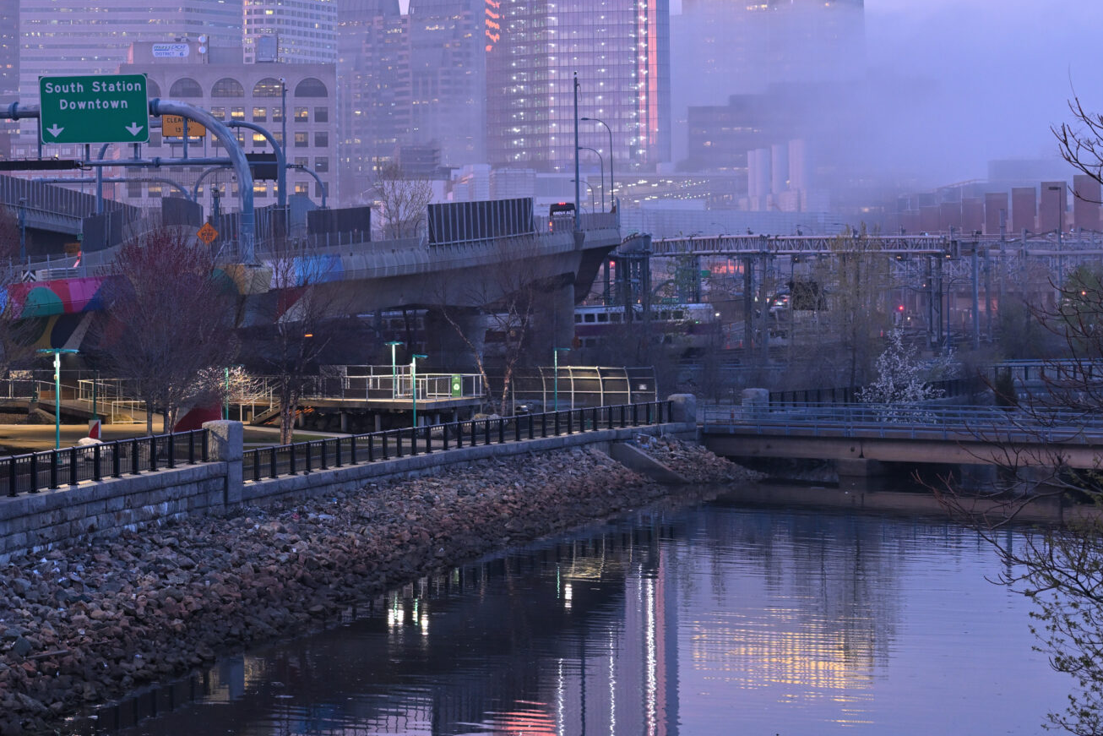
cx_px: 41
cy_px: 119
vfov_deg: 13.9
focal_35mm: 98
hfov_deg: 20.3
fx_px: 3003
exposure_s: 1/25
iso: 500
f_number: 4
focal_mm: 50
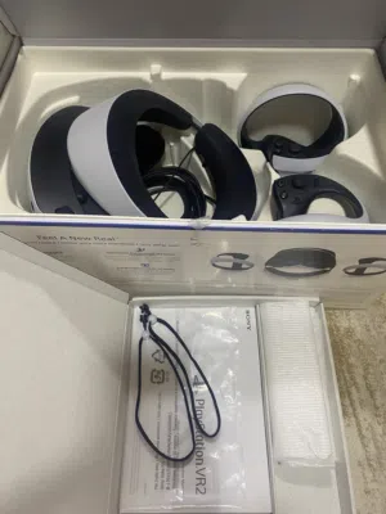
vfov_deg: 67.3
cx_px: 193
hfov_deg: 53.1
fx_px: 387
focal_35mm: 26
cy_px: 257
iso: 125
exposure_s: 1/50
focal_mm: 4.25
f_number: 1.8
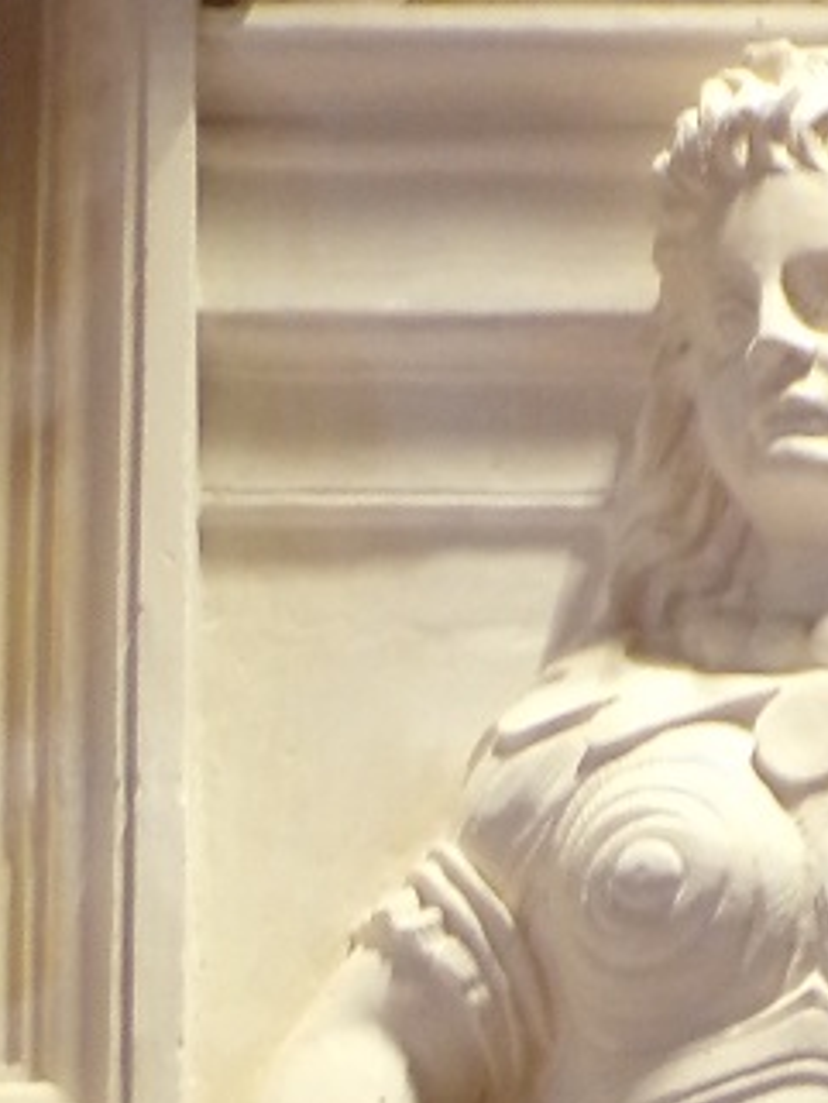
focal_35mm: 355
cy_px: 1591
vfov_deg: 5.5
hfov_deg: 4.2
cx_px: 1110
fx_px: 11314
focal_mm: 17.7
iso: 406
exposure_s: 1/50
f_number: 4.2
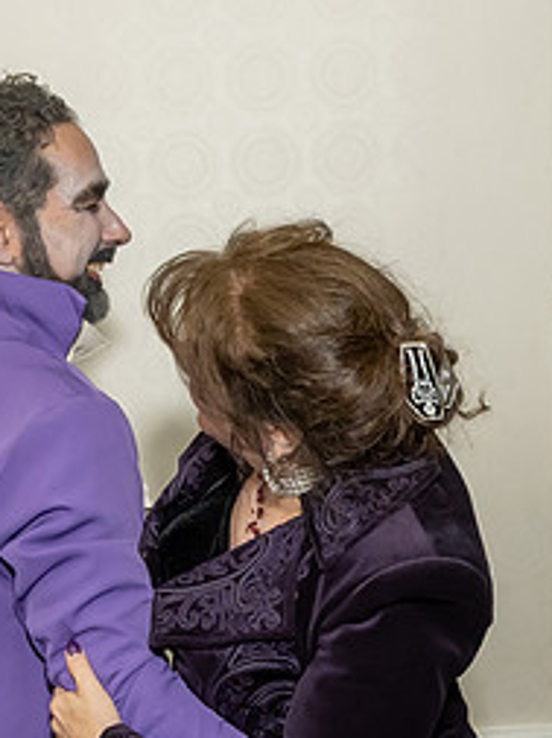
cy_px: 631
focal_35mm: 78
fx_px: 1663
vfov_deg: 24.5
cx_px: 290
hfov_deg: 18.8
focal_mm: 17
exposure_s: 1/250
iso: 800
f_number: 8
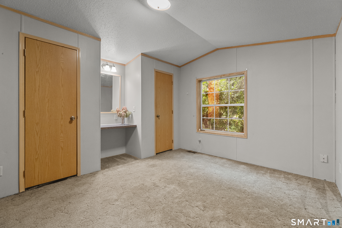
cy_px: 114
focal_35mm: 15
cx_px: 171
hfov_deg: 100.4
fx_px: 142
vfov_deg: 77.3
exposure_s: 1/4
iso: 1600
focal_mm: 10
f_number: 8
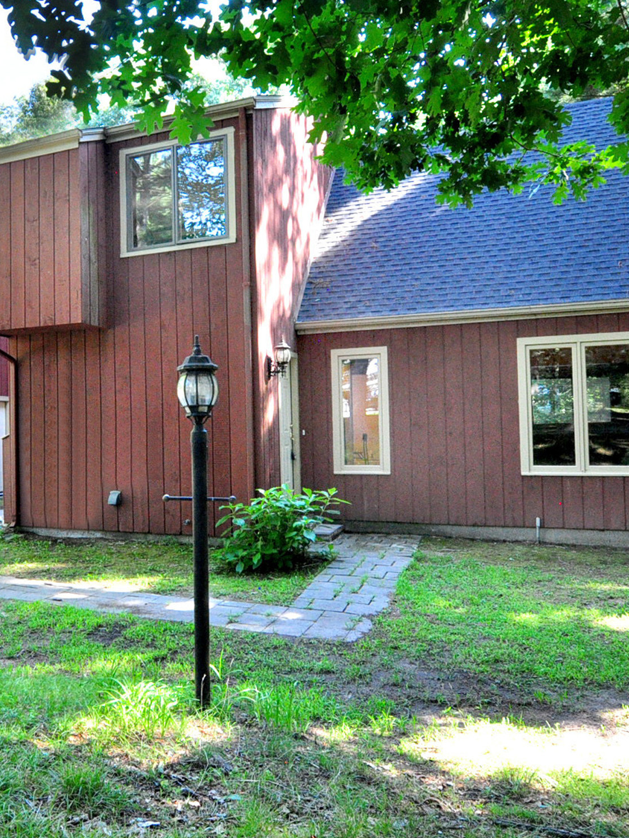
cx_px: 151
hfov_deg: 47.7
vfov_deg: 63.4
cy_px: 394
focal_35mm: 28
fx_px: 678
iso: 1600
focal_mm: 10
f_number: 8
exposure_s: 1/50
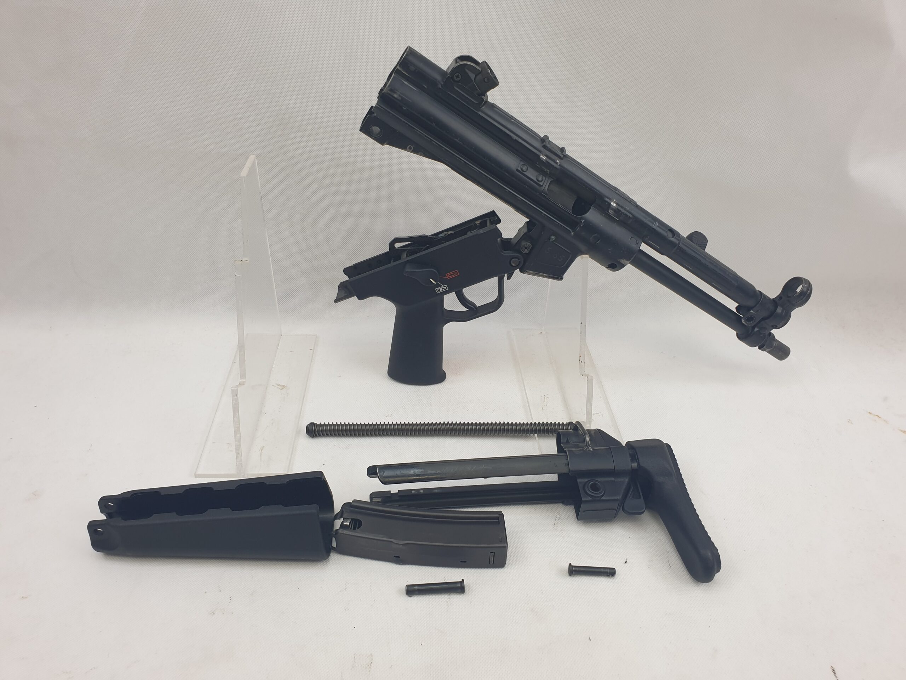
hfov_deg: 67.3
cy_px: 340
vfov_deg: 53.1
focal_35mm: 26
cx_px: 453
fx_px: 680
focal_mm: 4.3
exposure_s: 1/100
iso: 80
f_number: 2.4
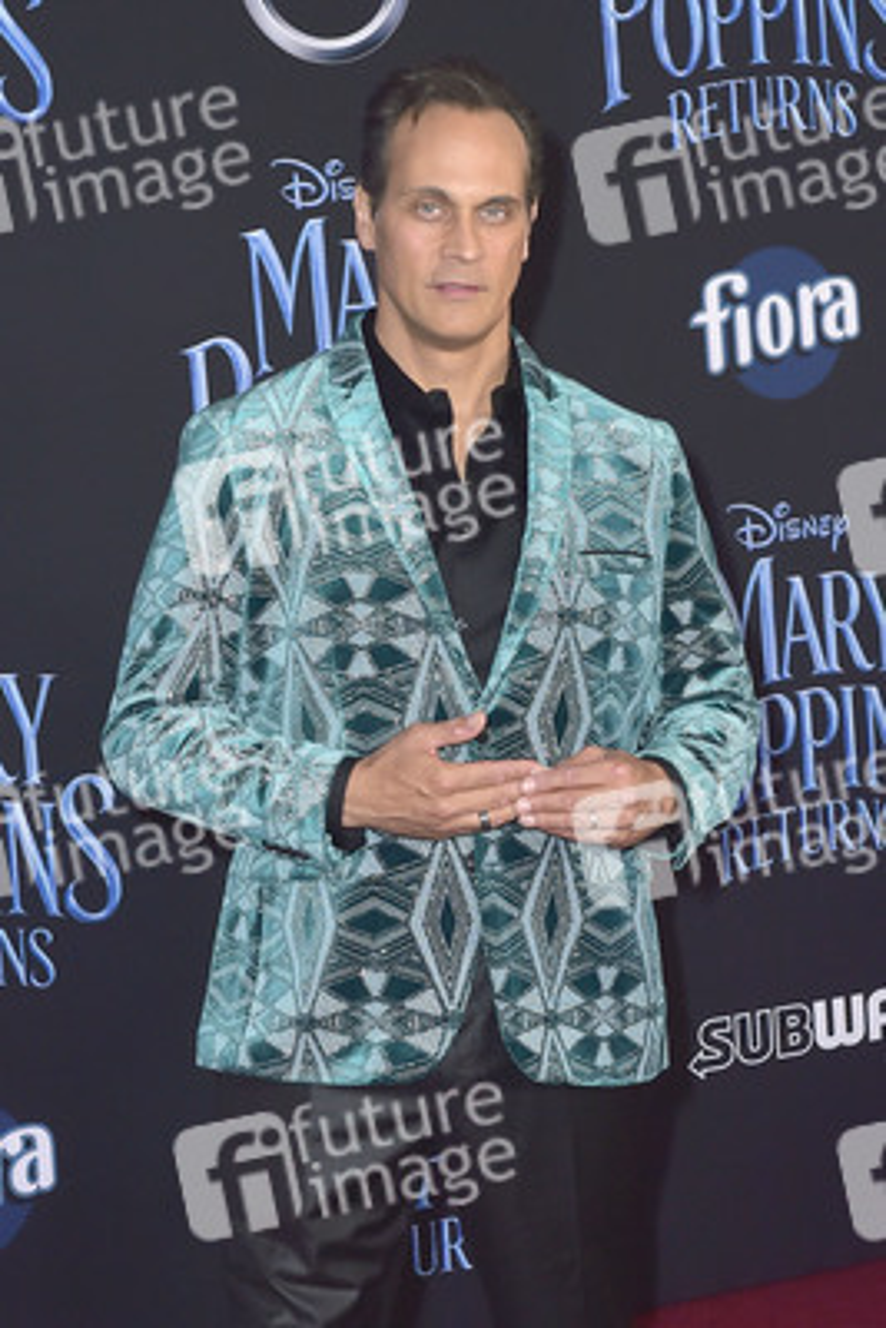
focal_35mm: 60
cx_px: 443
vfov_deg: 33.4
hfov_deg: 22.6
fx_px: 2213
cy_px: 664
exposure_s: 1/250
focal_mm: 60
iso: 400
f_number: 6.3
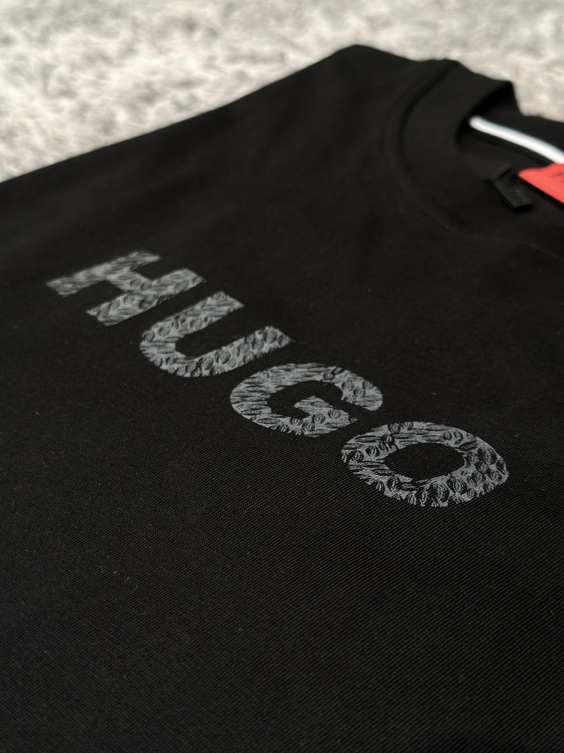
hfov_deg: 30.3
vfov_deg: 39.7
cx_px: 282
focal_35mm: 48
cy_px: 376
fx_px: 1043
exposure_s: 1/60
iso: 200
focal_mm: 6.86
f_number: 1.78
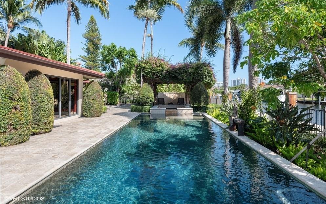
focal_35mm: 20
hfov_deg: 85.0
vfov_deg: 59.5
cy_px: 92
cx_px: 168
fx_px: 178
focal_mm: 19
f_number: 8
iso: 250
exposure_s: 1/250
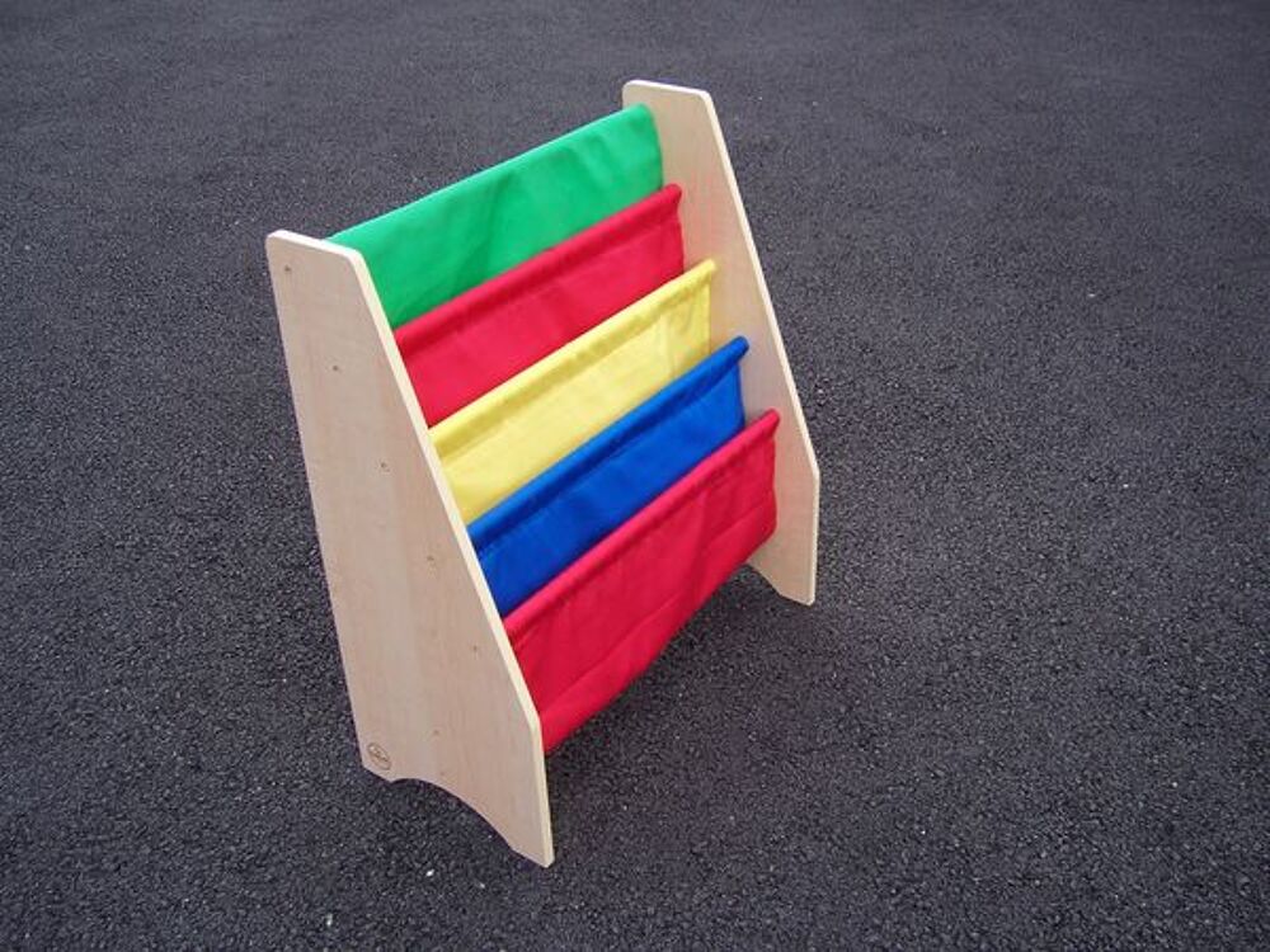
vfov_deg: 39.7
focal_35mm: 36
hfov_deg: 51.4
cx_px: 635
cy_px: 476
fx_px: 1321
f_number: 3
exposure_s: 1/250
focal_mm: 6
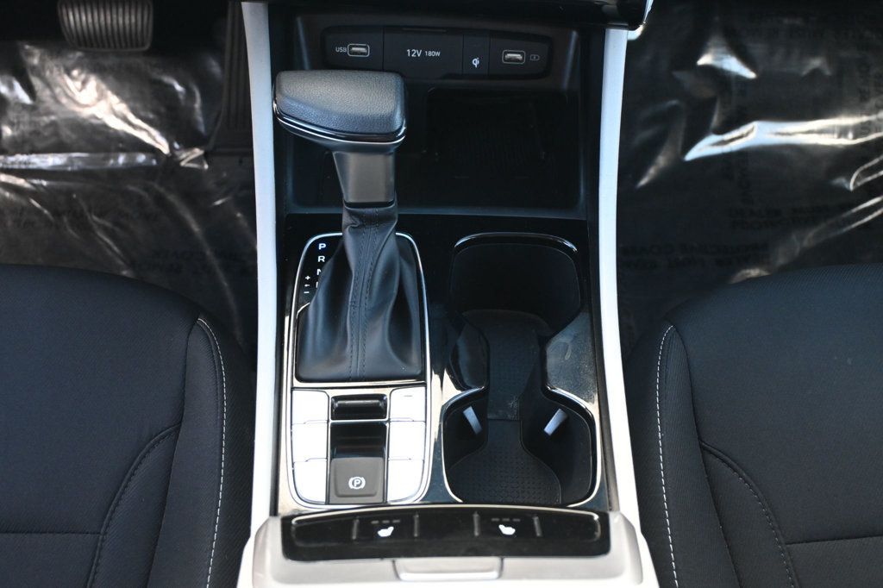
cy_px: 294
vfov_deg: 33.6
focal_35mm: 40
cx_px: 442
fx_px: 975
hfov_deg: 48.7
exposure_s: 1/125
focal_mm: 26.5
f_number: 4.5
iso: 1400
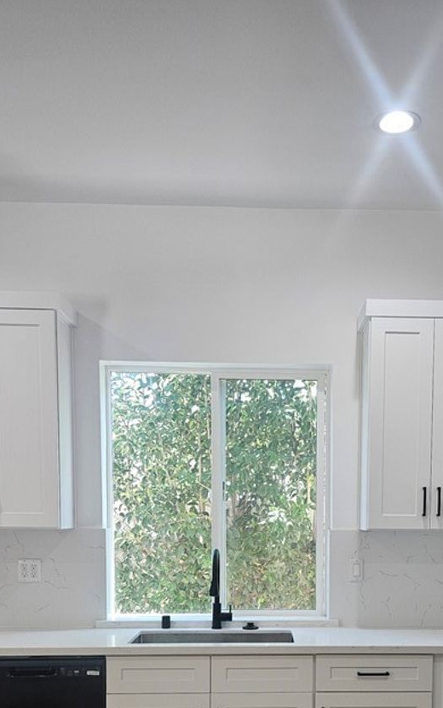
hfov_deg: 31.7
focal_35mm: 40
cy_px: 569
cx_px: 297
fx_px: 773
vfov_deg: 46.6
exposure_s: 1/120
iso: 125
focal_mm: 5.4
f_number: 1.8
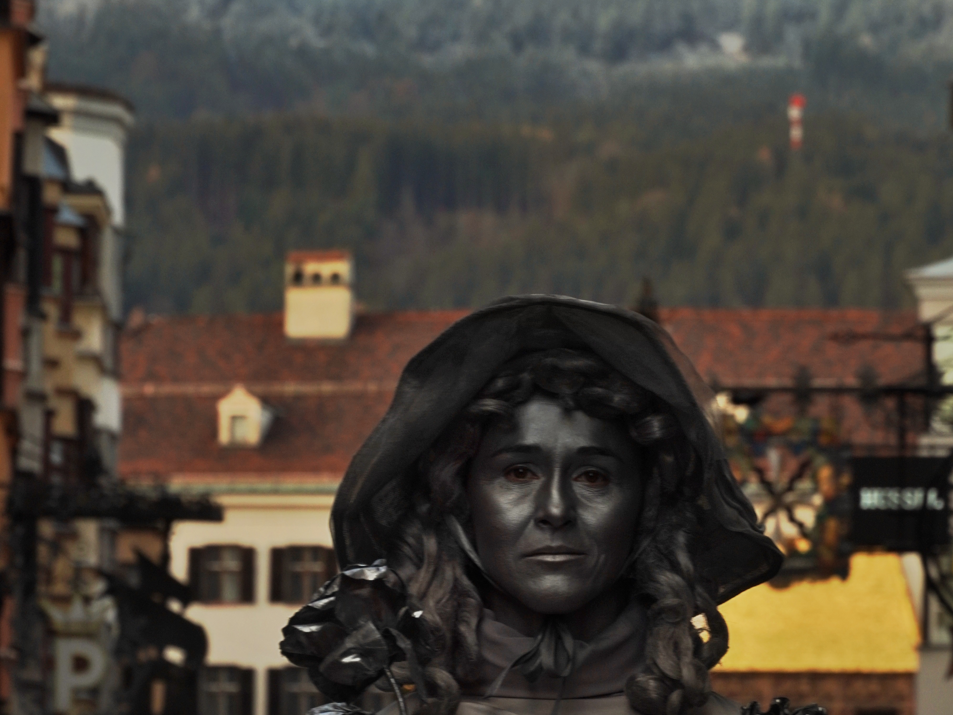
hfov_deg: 10.1
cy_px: 577
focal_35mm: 195
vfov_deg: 7.6
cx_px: 476
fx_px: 5368
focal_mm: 90
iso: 320
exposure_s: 1/80
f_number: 9
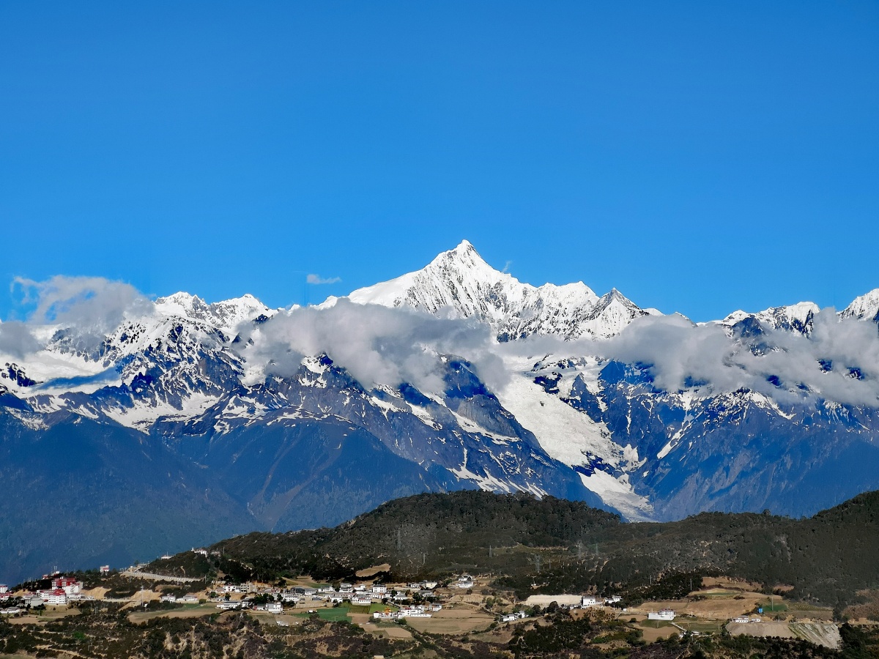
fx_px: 2057
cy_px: 330
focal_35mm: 81
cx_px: 440
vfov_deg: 18.2
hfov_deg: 24.1
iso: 50
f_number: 2.4
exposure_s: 1/2597
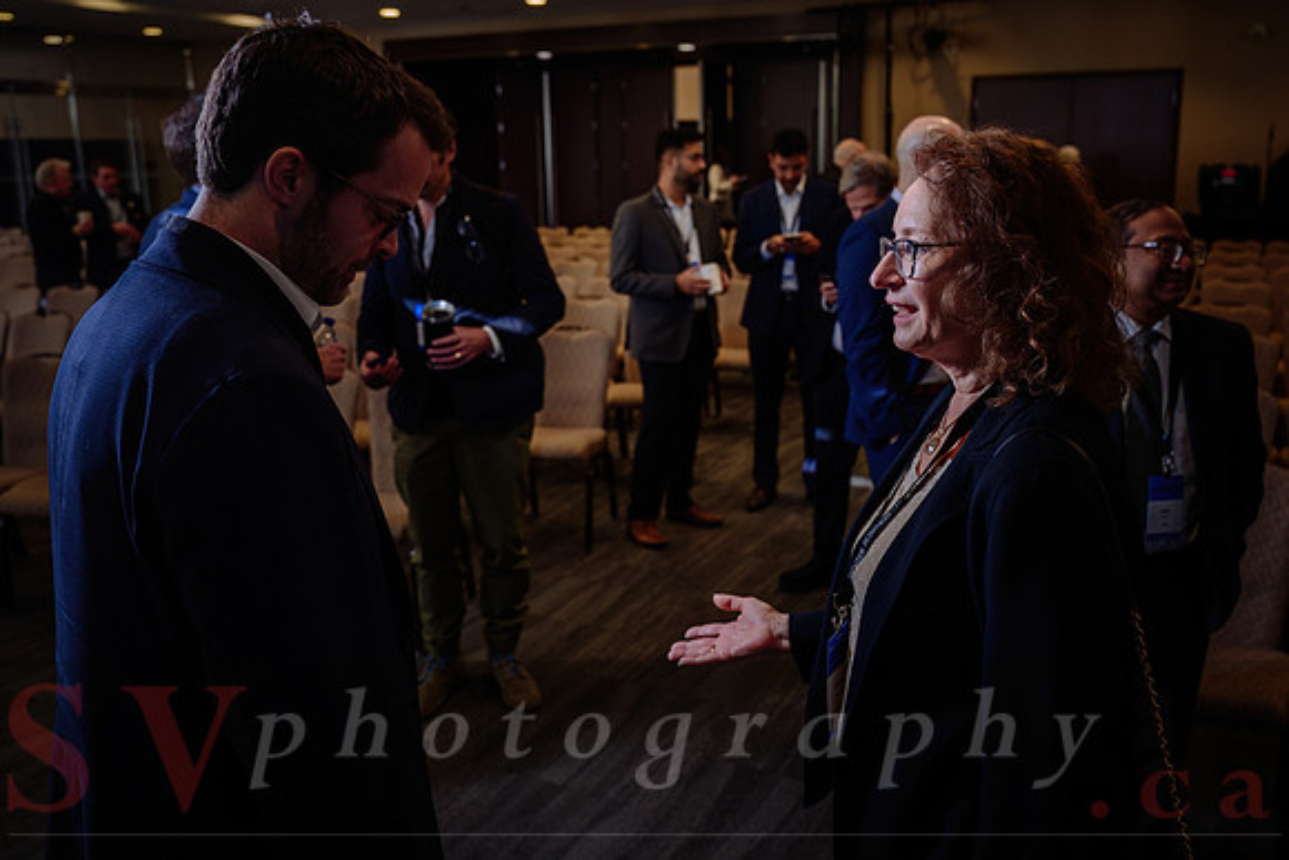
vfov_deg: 41.2
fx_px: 1141
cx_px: 679
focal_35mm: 32
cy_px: 371
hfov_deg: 58.9
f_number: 3.5
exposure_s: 1/125
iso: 500
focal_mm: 28
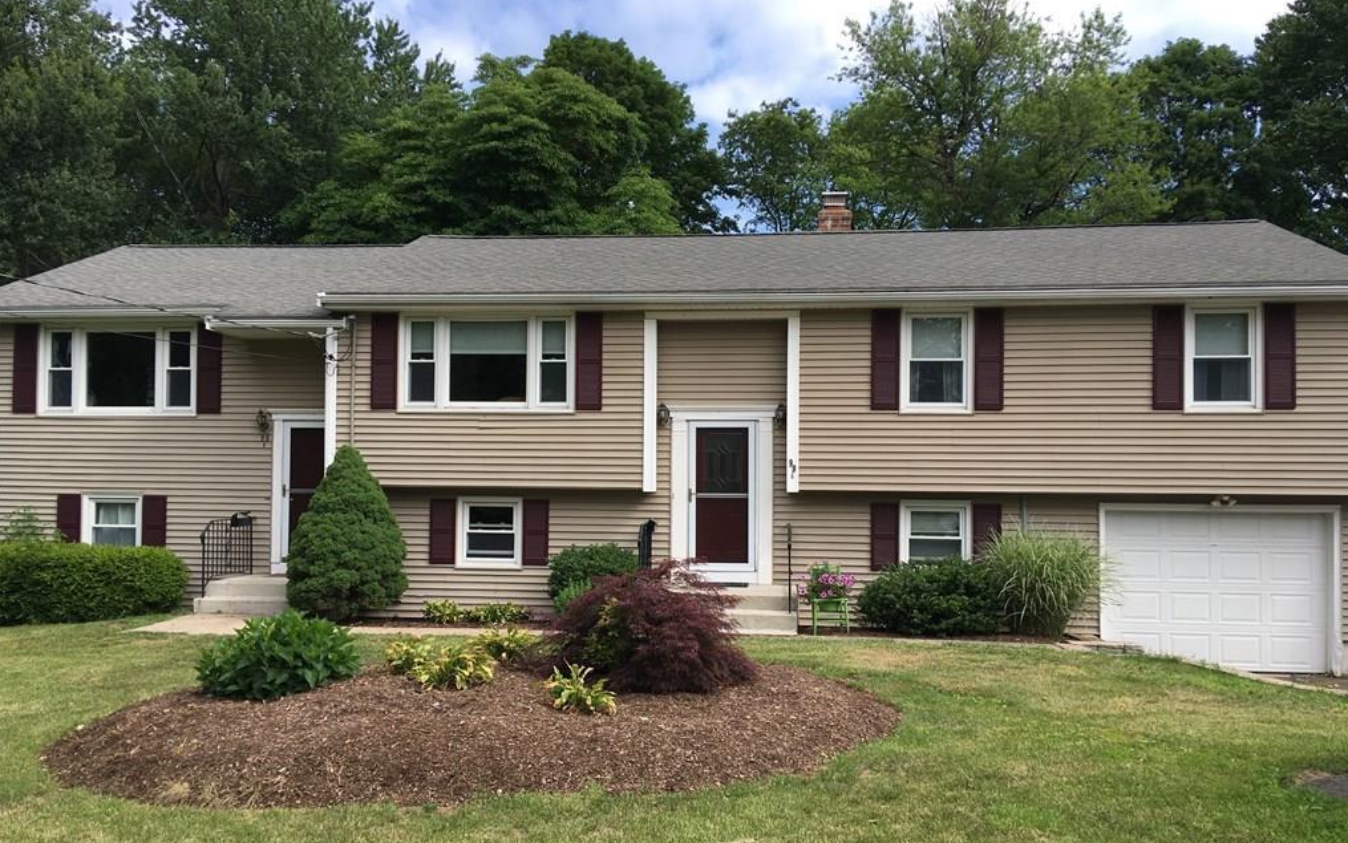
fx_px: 1139
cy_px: 479
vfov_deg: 40.5
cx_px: 677
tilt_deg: +2.1
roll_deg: -1.2
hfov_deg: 61.2
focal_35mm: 31
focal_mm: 4.15
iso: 25
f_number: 2.2
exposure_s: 1/635
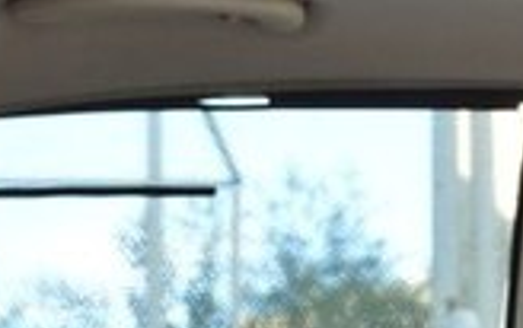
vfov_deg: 7.1
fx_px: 2626
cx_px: 957
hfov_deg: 10.6
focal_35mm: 184
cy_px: -18
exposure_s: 1/60
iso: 400
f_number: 6.3
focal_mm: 30
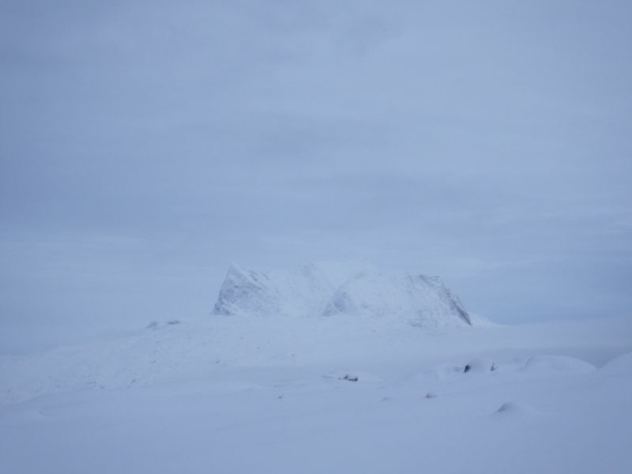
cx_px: 316
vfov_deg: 12.9
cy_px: 237
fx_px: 2100
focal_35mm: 115
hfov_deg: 17.1
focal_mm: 20.6
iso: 200
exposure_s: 1/100
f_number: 5.2
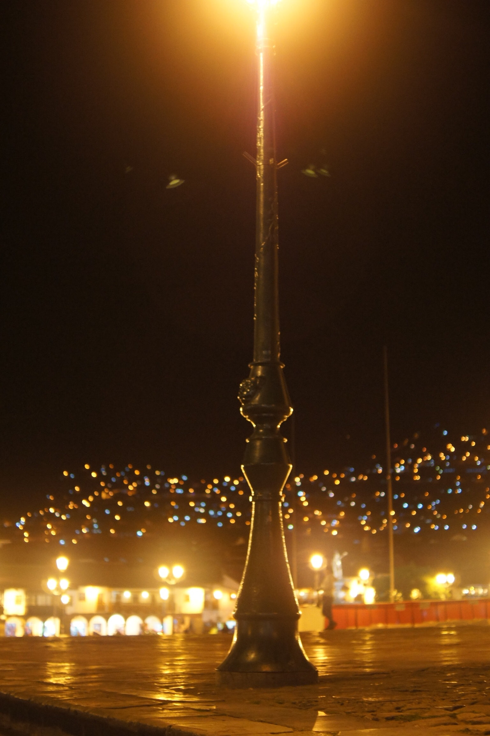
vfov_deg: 37.9
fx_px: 1073
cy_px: 368
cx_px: 245
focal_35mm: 52
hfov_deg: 25.7
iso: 1600
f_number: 1.8
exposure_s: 1/50
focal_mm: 35
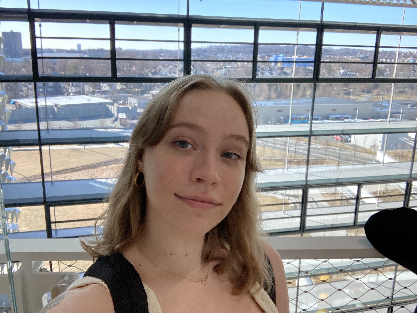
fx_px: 386
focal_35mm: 32
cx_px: 208
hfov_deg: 56.8
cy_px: 156
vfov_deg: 44.2
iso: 40
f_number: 2.2
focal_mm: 2.87
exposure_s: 1/302
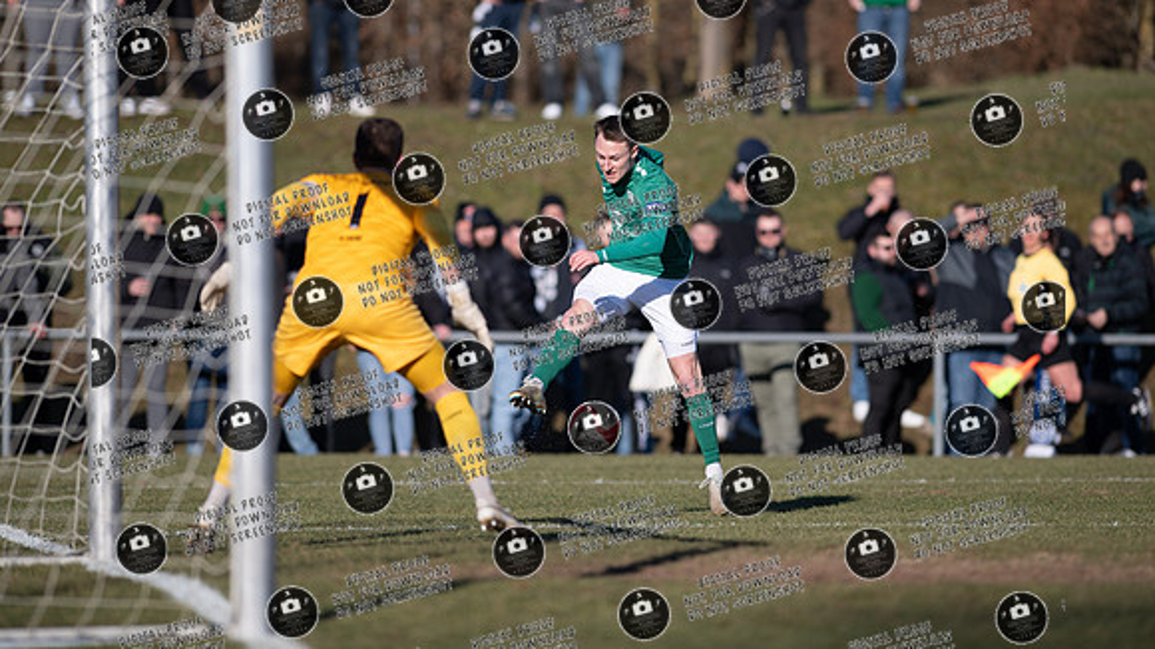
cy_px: 271
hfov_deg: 6.5
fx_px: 10139
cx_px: 597
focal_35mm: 331
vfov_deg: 3.7
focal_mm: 300
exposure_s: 1/1600
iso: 64
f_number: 3.2
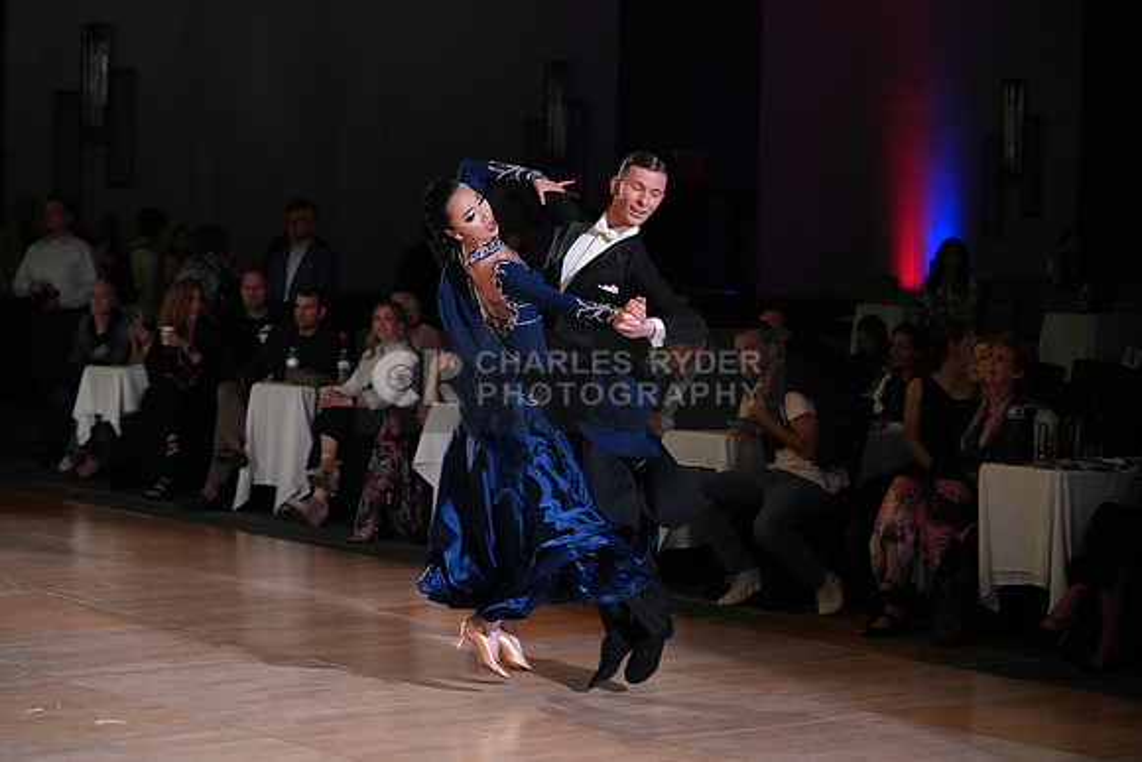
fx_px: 2633
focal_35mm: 83
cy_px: 381
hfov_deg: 24.5
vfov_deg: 16.5
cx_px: 571
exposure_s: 1/400
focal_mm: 83
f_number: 4
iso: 4000
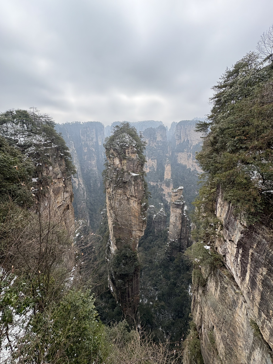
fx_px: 147
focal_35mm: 14
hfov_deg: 85.7
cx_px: 136
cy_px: 182
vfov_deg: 102.1
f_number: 2.2
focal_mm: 2.22
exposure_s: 1/821
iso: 64
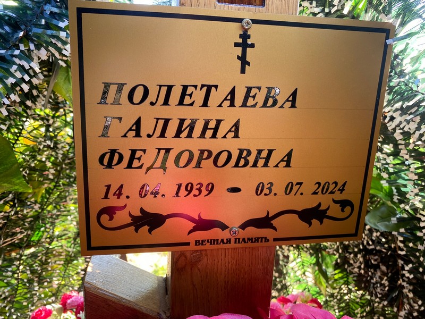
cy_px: 160
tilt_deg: -16.1
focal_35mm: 26
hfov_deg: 67.3
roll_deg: -1.3
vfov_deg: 53.1
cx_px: 212
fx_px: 319
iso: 50
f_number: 1.8
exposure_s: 1/122
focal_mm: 4.25
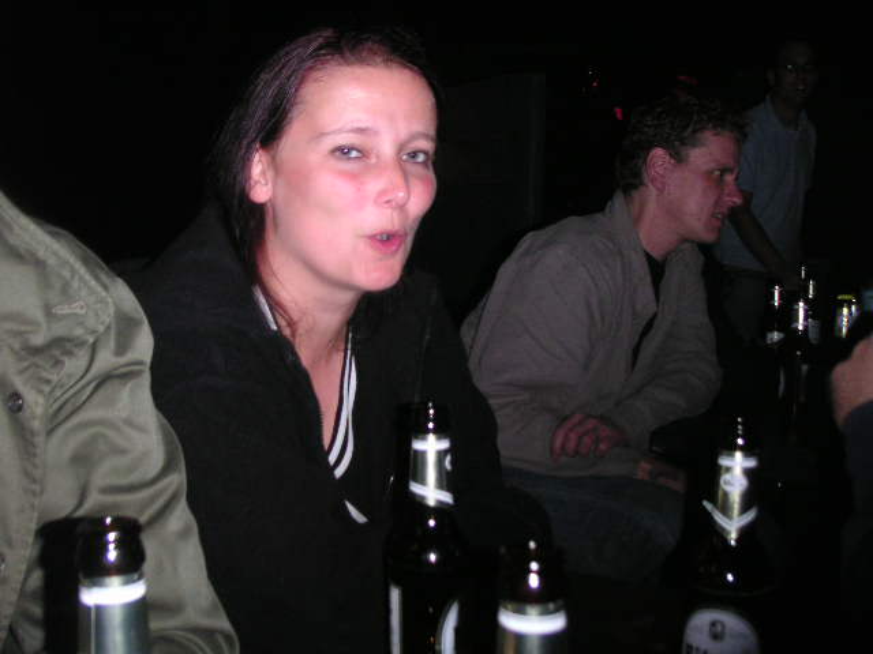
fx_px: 958
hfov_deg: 49.0
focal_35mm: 38
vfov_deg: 37.7
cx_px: 436
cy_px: 327
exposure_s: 1/45
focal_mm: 6
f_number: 2.8
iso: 160
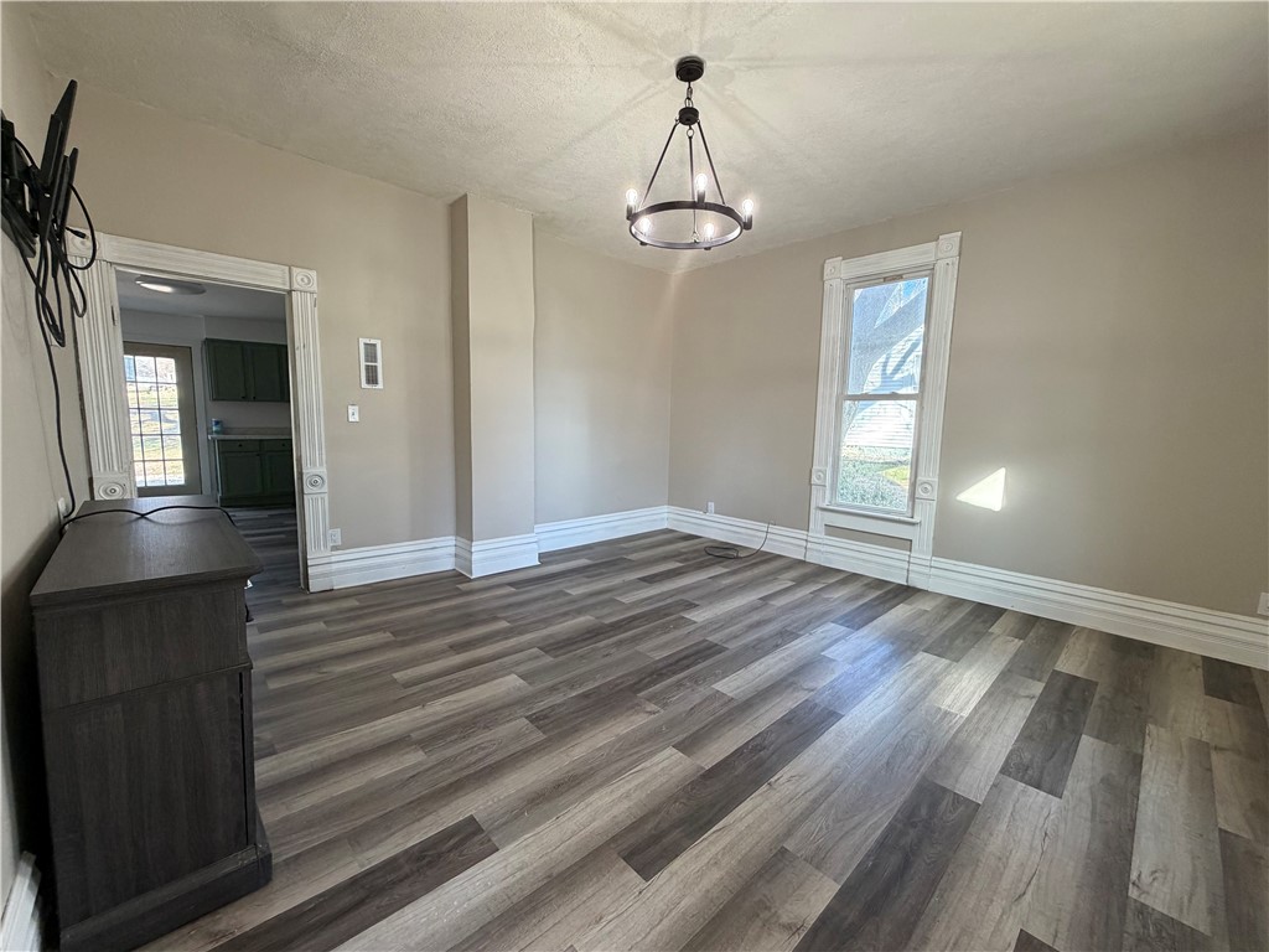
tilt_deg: -7.0
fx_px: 513
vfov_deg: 85.7
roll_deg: -0.7
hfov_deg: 102.1
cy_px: 476
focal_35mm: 14
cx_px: 634
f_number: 2.2
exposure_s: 1/120
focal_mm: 2.22
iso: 200
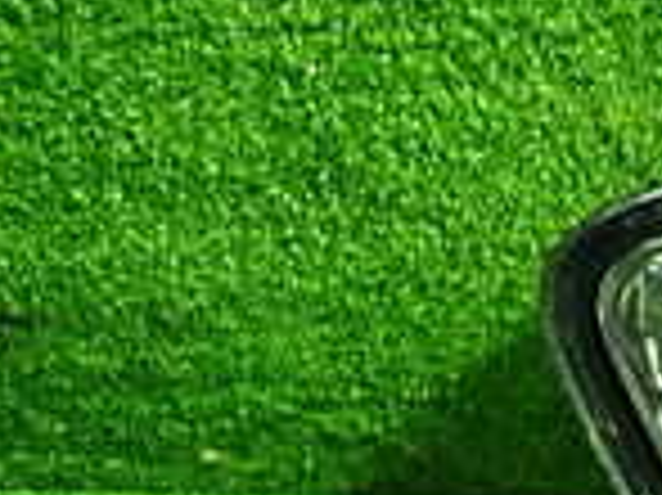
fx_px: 1949
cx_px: 1220
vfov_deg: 14.0
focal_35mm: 102
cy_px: 630
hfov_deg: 16.1
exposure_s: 1/30
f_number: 2
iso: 400
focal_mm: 4.5
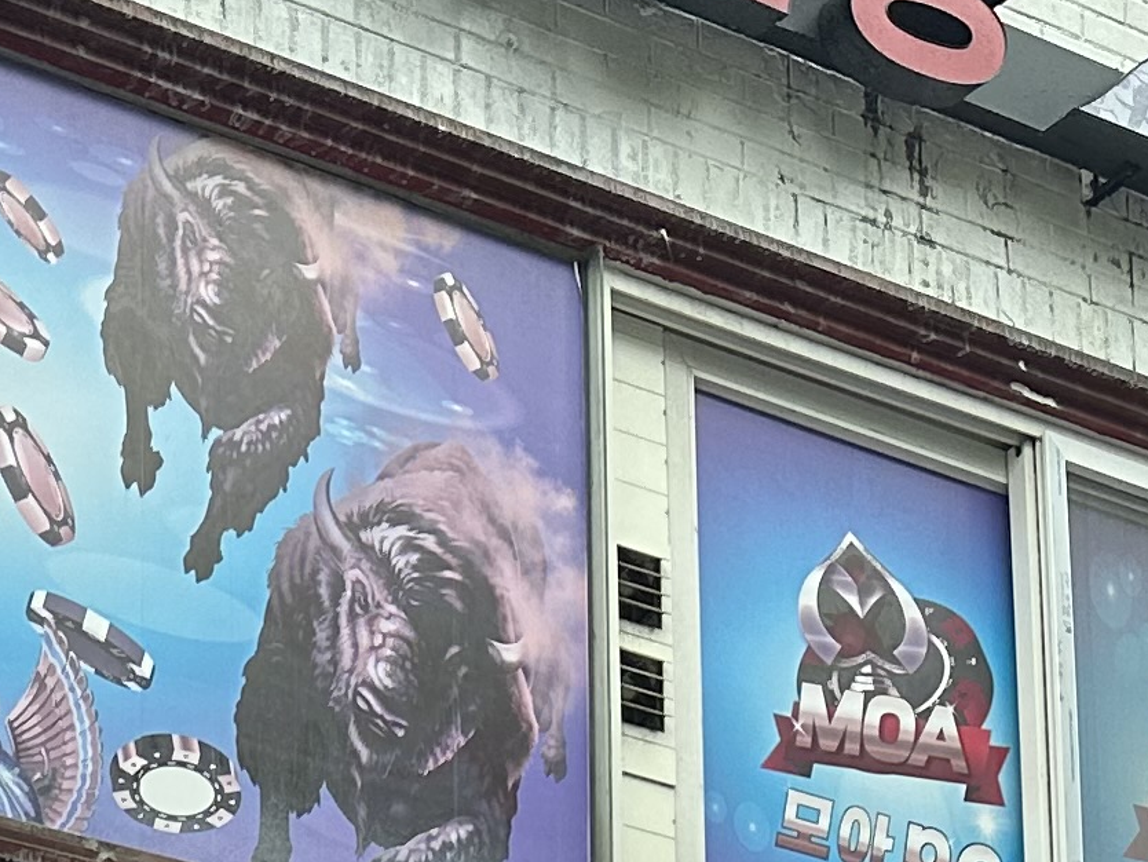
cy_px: 2064
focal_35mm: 116
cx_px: -330
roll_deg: -1.7
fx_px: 3848
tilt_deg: +7.5
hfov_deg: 16.1
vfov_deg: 10.9
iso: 80
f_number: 1.78
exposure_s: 1/785
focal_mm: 6.86
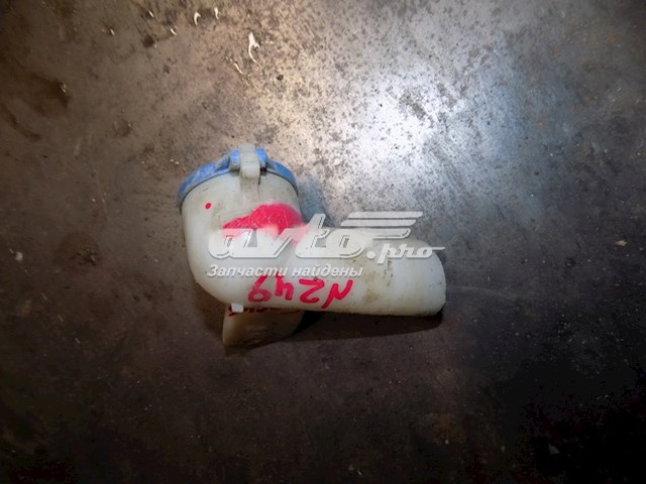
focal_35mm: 23
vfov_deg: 58.9
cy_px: 242
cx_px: 323
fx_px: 429
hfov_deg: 73.9
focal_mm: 4
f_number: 3.1
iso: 200
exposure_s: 1/30
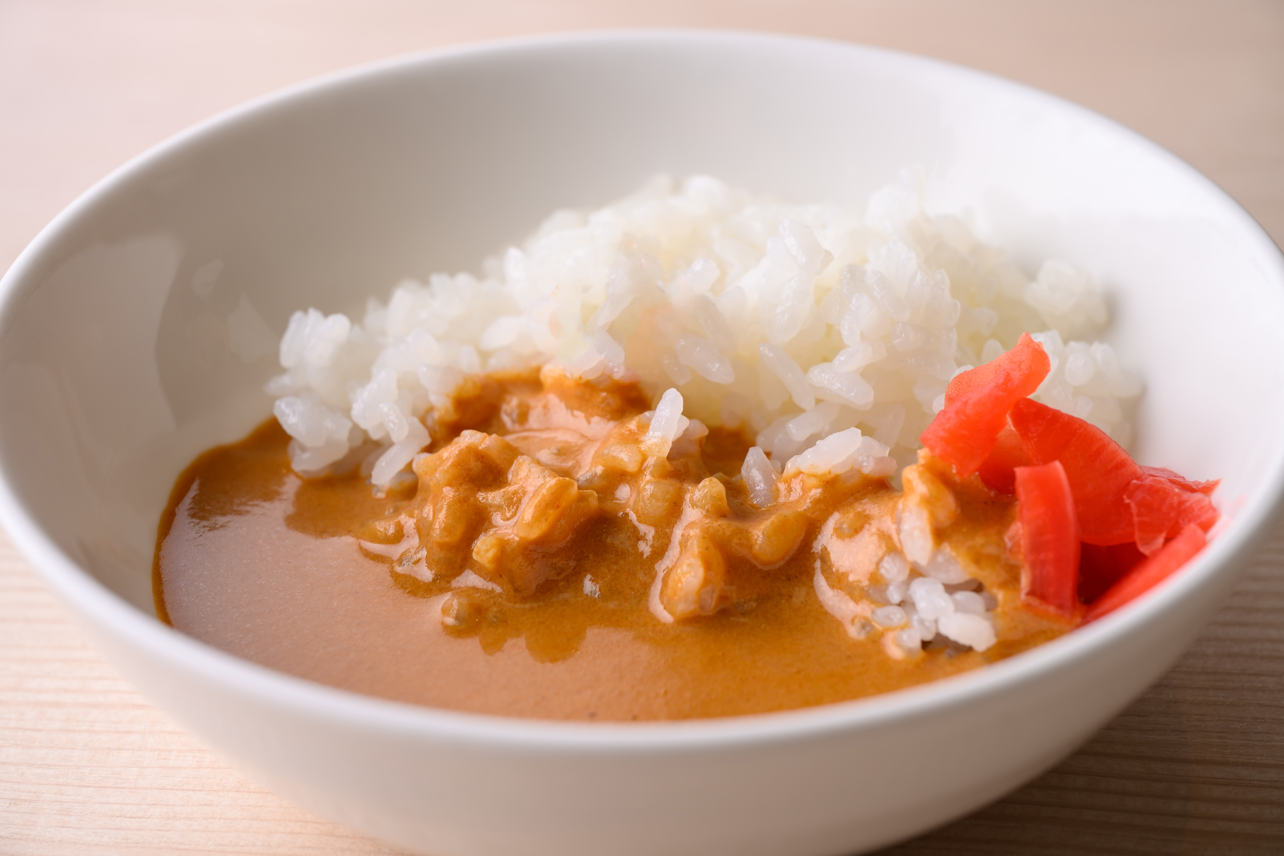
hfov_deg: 21.9
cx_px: 642
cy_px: 428
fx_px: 3317
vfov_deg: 14.7
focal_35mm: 93
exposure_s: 1/125
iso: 160
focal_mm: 93
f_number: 9
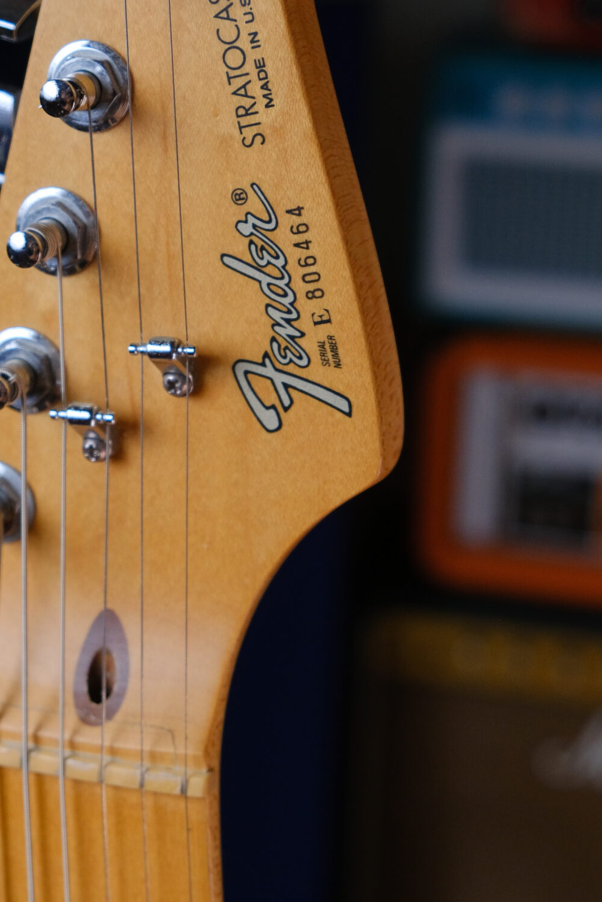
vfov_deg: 29.2
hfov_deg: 19.9
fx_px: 1706
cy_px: 222
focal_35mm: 68
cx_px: 187
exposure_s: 1/250
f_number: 4
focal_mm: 26.5
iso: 1000
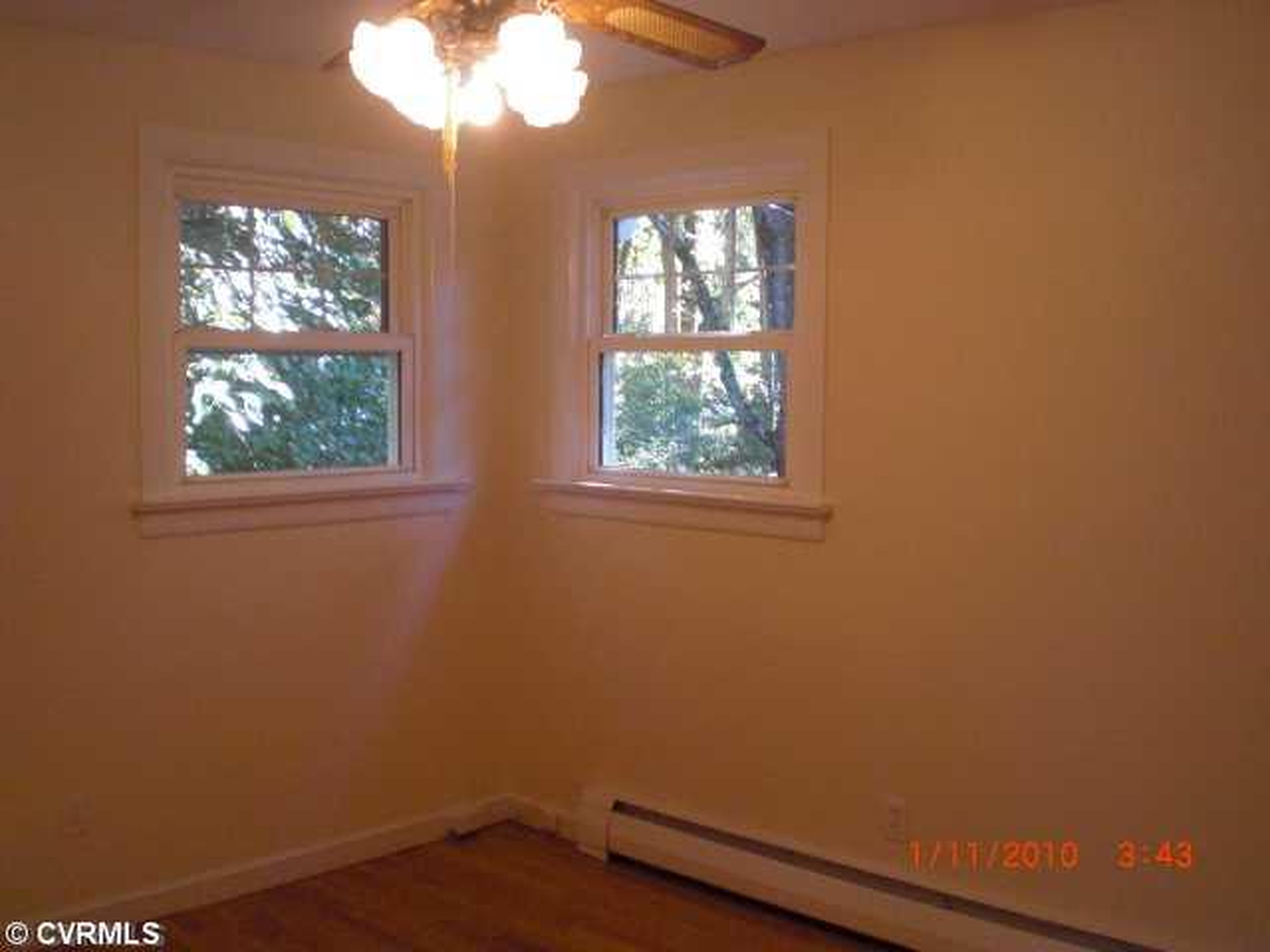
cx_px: 635
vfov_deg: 37.7
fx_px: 1394
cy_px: 476
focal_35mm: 38
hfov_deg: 49.0
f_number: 3.1
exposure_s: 1/125
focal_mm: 6.3
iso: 400
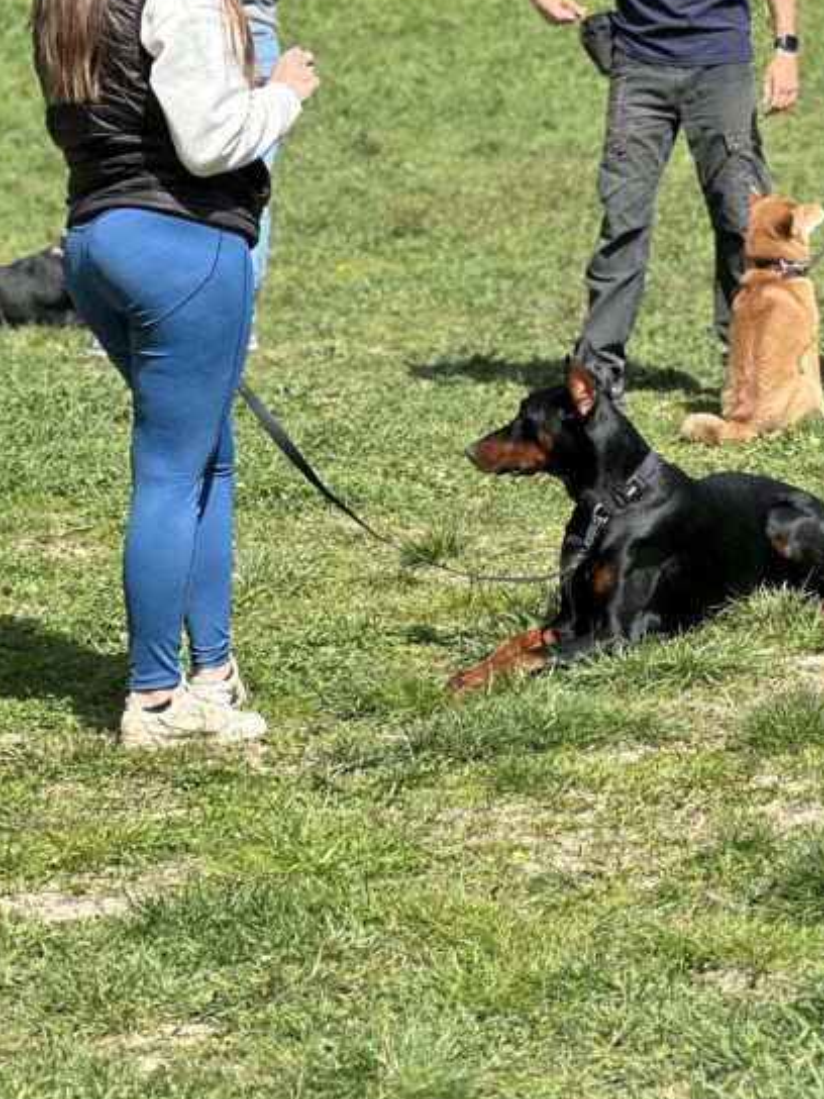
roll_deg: +2.0
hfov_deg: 10.2
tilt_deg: -0.4
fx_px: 4602
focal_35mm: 145
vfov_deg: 13.5
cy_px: 162
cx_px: 755
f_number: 2.8
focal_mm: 9
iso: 32
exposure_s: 1/332
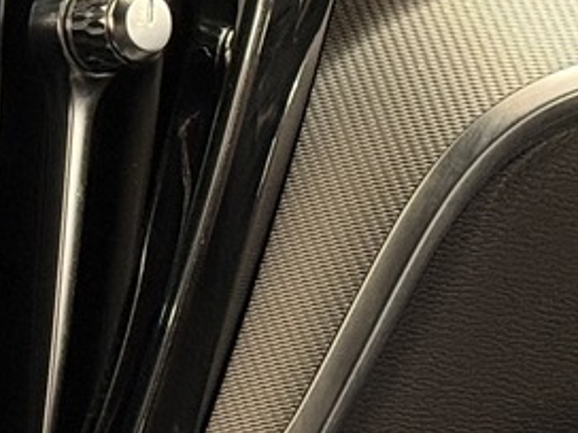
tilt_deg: -18.3
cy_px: 204
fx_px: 4241
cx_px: -627
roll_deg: +0.0
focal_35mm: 254
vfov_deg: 5.9
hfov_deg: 7.5
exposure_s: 1/40
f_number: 1.78
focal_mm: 6.76
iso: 400
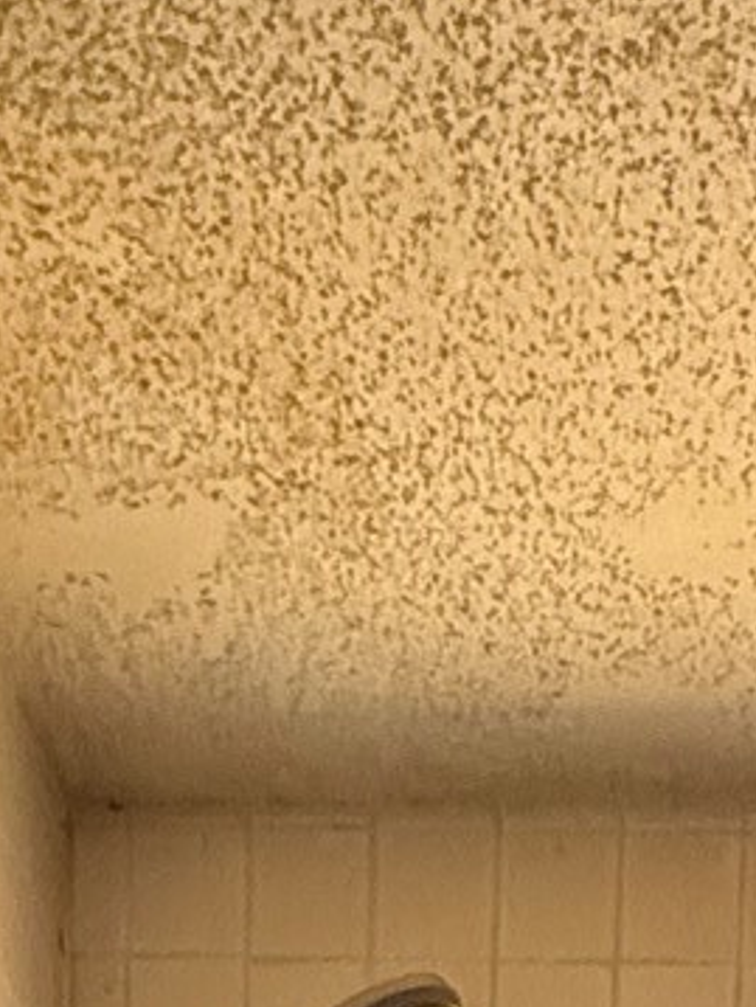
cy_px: 2436
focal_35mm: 80
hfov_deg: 18.4
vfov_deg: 14.8
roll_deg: -2.3
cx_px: 554
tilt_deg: -4.7
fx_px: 2327
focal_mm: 2.22
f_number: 2.2
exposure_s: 1/99
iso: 320
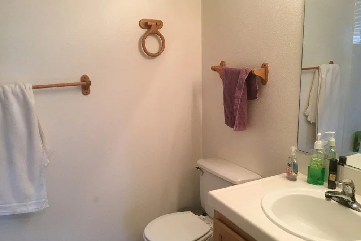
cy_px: 121
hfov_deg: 57.2
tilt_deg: -12.6
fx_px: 331
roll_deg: +1.1
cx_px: 181
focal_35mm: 33
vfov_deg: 40.0
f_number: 2.4
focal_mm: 3.3
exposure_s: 1/30
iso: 125
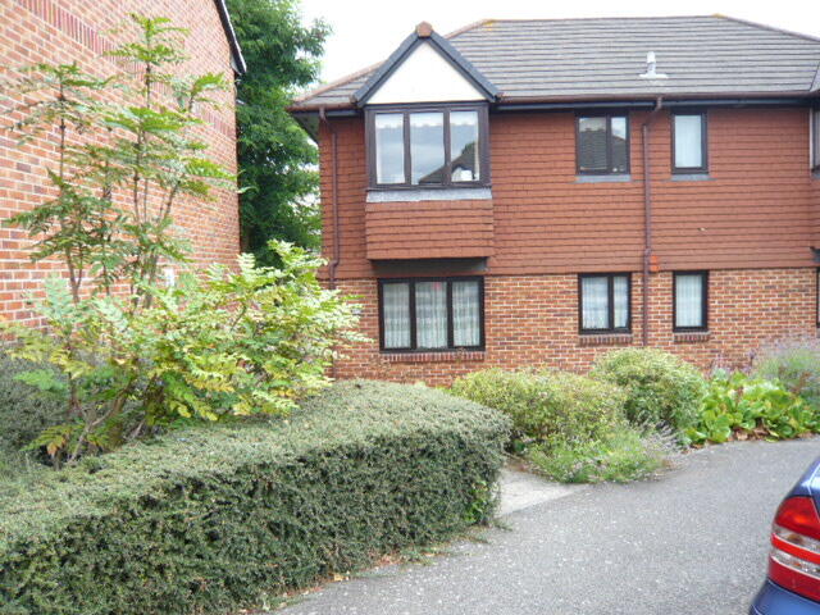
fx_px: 663
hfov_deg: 63.4
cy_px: 308
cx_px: 410
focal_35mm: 28
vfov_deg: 49.7
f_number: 2.8
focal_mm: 4.6
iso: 100
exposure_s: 1/160
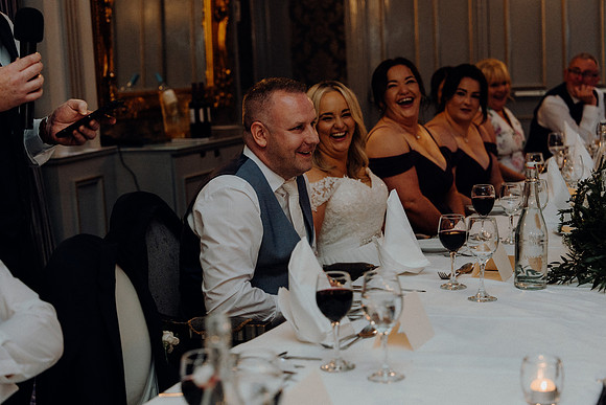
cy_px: 202
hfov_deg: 28.8
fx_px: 1179
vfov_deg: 19.5
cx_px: 303
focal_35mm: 70
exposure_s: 1/160
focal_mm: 70
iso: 2500
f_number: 3.5
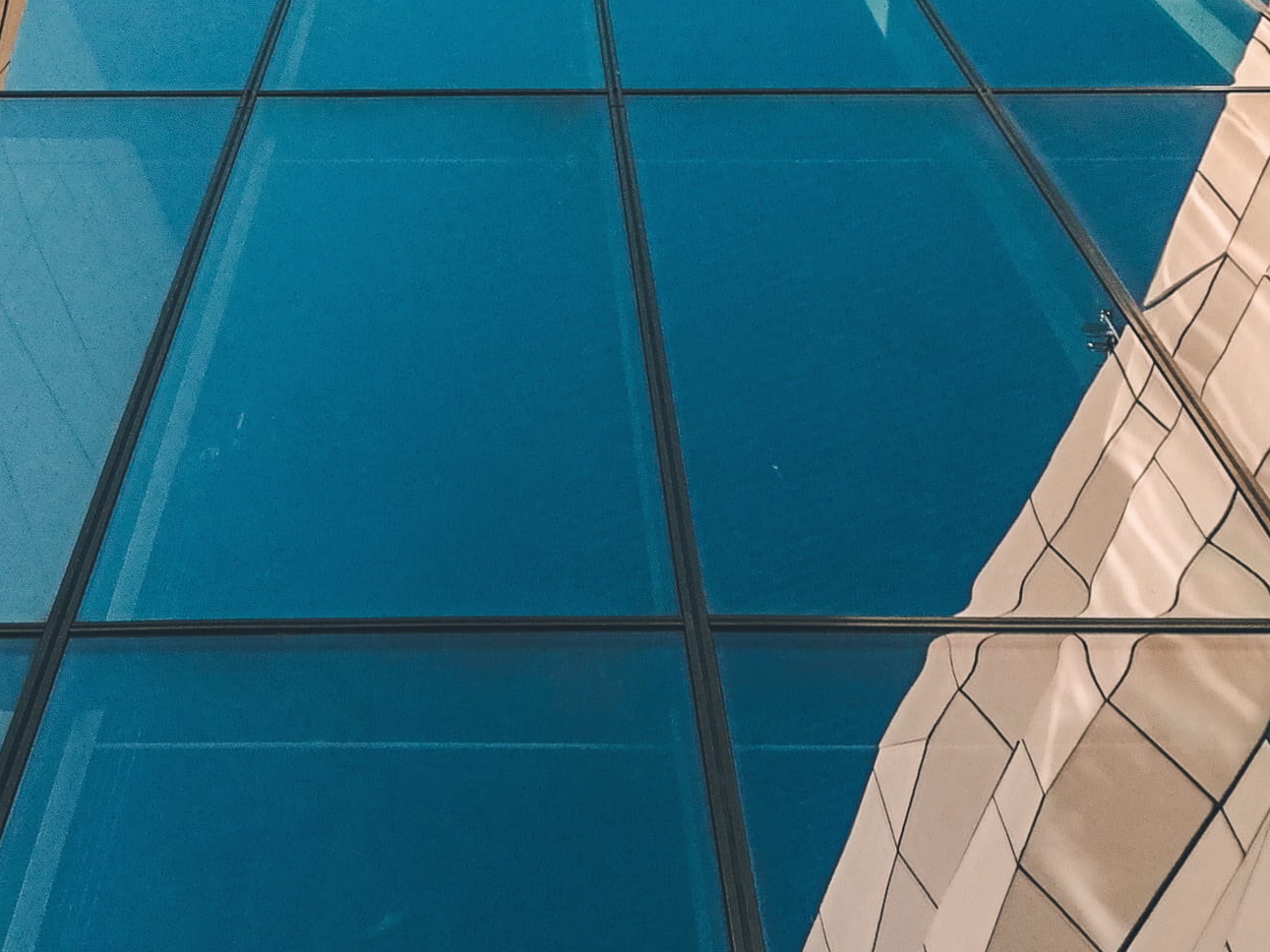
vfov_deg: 17.5
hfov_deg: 23.5
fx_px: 3045
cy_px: 104
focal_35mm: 83
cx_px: 499
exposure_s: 1/800
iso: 50
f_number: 2.2
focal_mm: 4.5
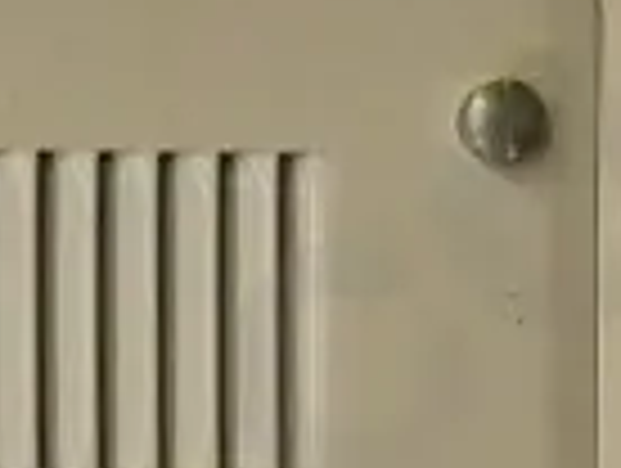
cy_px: 1136
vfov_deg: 4.3
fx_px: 6128
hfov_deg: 5.7
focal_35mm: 341
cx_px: -684
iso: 3200
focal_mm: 23
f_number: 4.9
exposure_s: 1/320
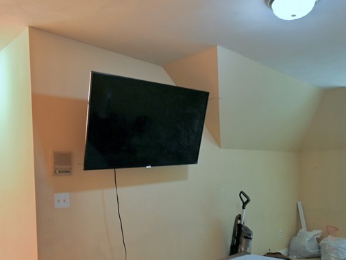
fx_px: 310
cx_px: 203
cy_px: 187
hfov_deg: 58.0
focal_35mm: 31
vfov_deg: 44.3
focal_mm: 10
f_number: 4
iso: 125
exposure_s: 1/1.6
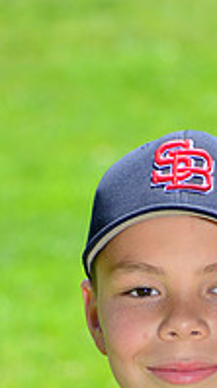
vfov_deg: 4.1
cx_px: 238
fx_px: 5364
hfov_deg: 2.3
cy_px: 533
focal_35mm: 523
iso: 200
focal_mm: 170
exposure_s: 1/200
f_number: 8
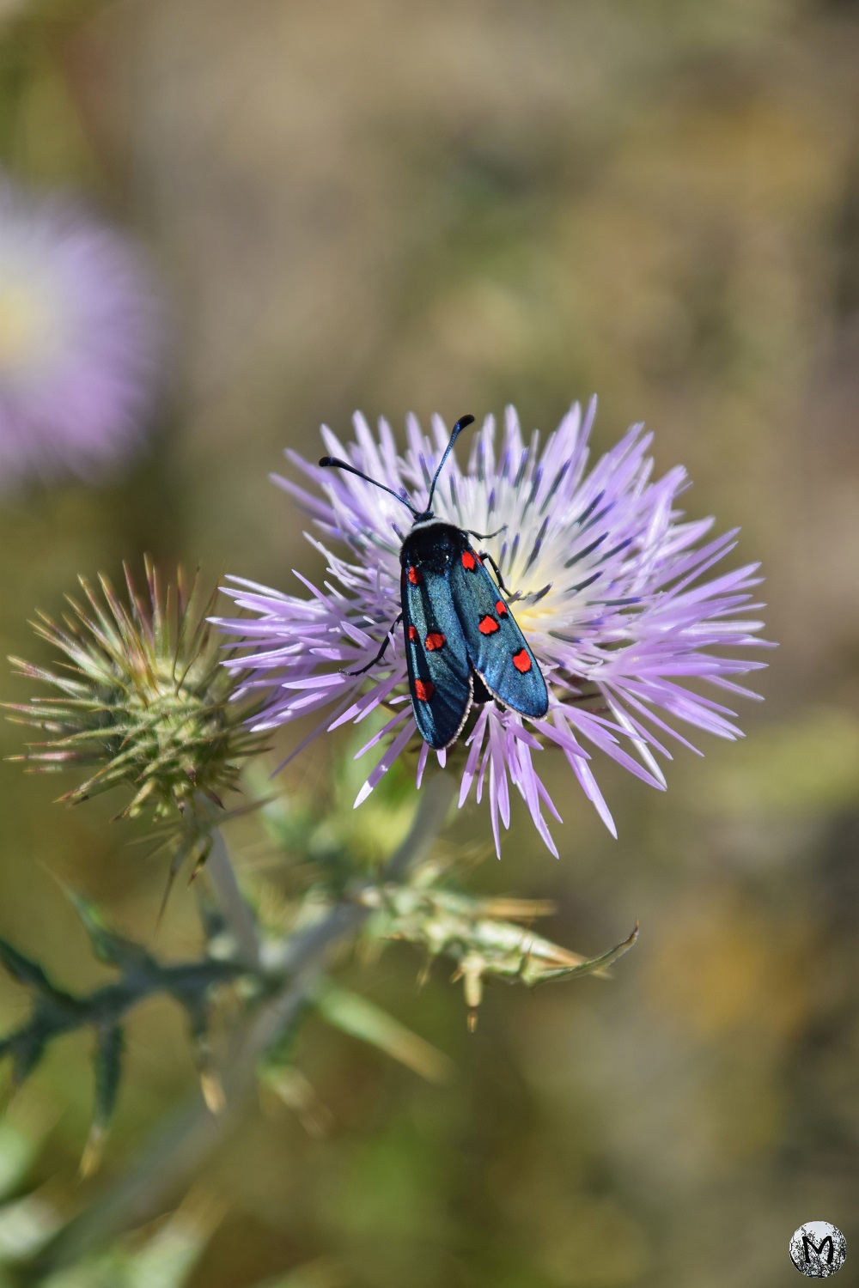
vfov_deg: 6.9
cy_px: 644
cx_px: 430
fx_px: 10737
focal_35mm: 300
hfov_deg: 4.6
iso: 200
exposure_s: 1/800
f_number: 7.1
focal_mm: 200
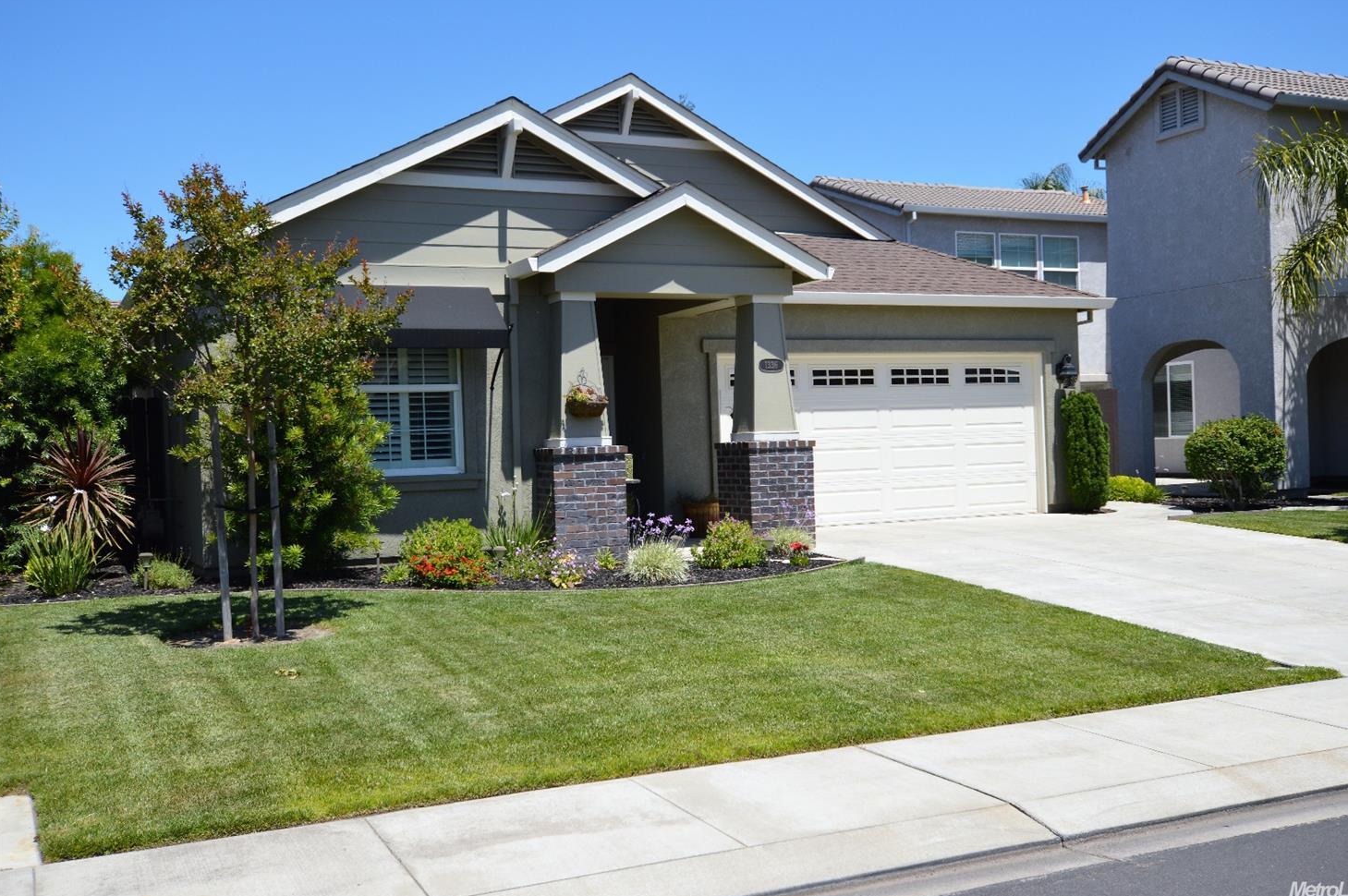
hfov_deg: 51.9
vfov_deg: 35.9
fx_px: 1384
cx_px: 688
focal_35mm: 37
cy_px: 439
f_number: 9
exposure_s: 1/200
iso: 100
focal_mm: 24
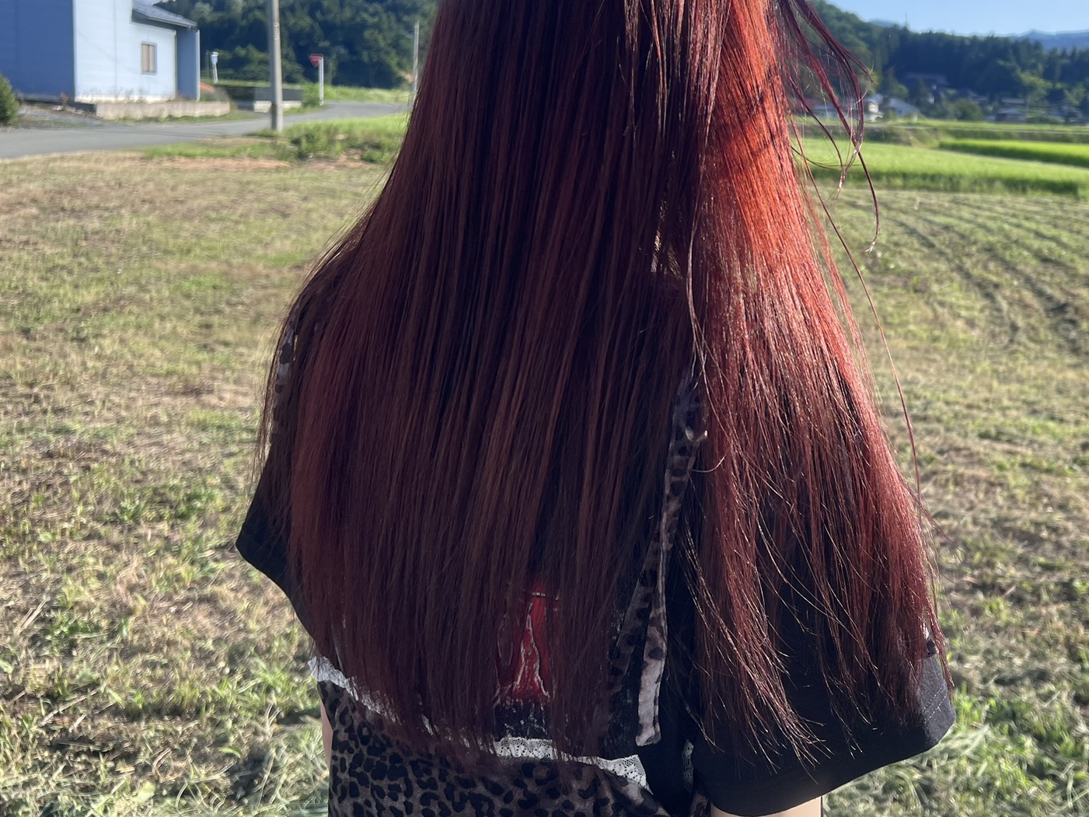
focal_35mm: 38
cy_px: 322
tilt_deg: -9.8
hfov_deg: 48.0
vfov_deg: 37.6
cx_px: 740
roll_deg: -4.4
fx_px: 1196
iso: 50
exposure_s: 1/1311
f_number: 1.5
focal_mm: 5.7
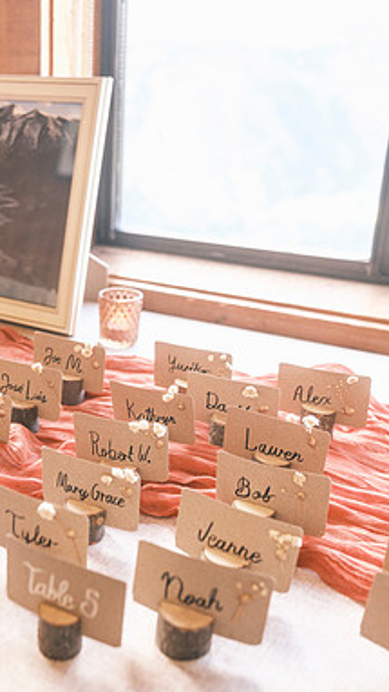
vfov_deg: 47.4
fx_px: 788
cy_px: 347
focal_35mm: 43
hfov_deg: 25.9
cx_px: -25
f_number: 2
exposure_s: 1/350
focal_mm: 18
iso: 640
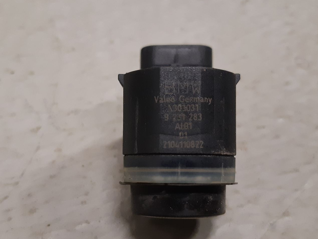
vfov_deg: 34.3
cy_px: 140
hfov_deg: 44.8
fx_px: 386
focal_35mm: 42
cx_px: 148
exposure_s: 1/50
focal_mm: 3.93
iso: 200
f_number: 1.7
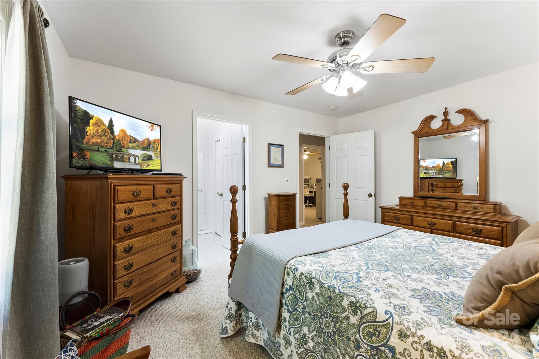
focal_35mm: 14
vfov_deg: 81.2
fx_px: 210
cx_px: 270
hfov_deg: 104.2
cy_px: 180
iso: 1250
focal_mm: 14
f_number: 9
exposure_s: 1/8
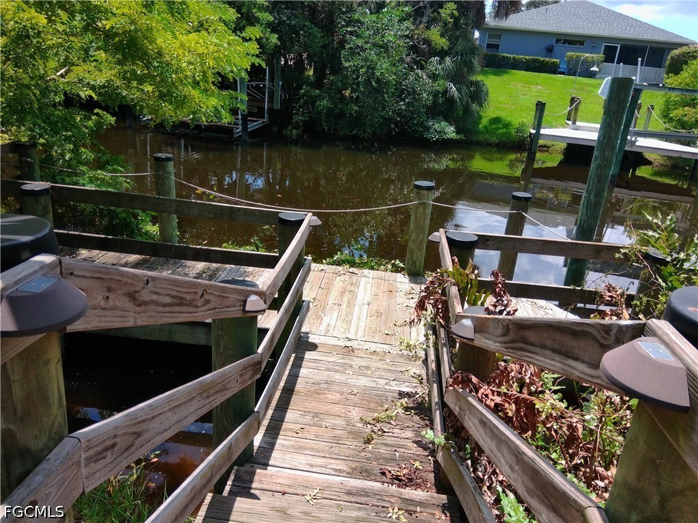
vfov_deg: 53.1
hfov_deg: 67.3
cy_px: 262
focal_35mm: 26
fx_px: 524
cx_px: 349
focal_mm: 3
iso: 100
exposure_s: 1/607
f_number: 2
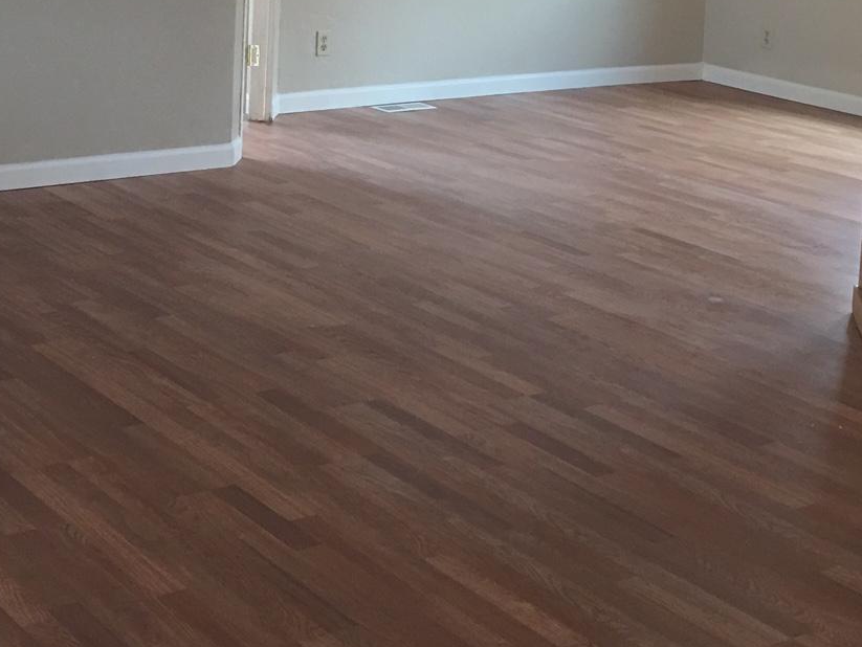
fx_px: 1769
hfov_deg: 27.2
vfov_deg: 20.0
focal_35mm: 71
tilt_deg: -6.5
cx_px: 277
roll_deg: -2.7
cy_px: -26
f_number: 2.2
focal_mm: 4.15
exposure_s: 1/15
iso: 50
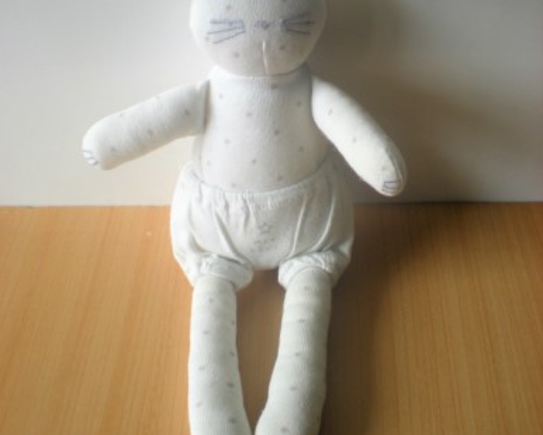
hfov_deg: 37.3
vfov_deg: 30.0
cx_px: 270
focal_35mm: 50
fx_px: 804
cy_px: 144
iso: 64
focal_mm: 6.3
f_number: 3.1
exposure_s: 1/123
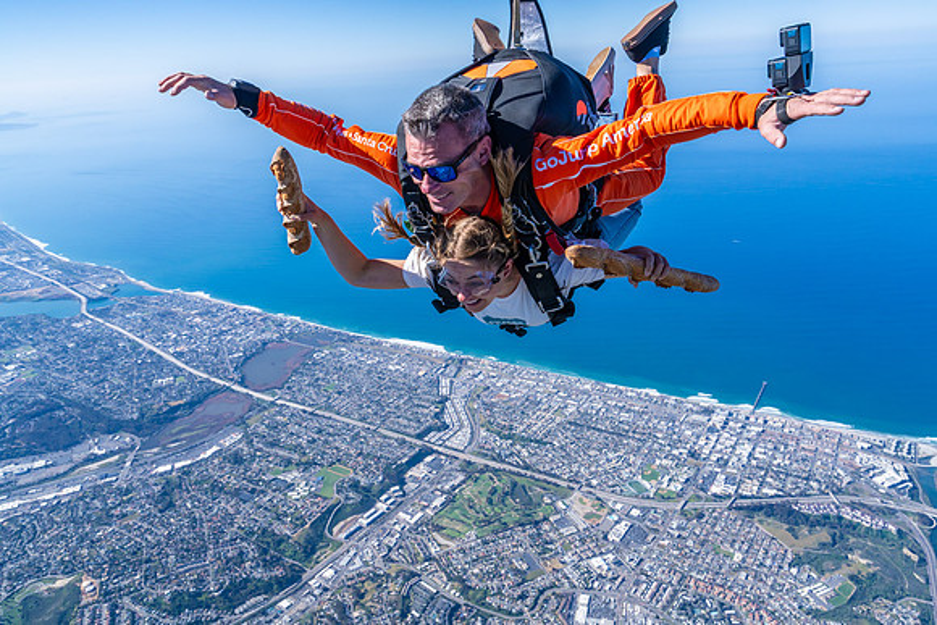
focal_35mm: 26
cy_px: 312
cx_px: 468
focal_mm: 26
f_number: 9
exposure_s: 1/1600
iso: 800
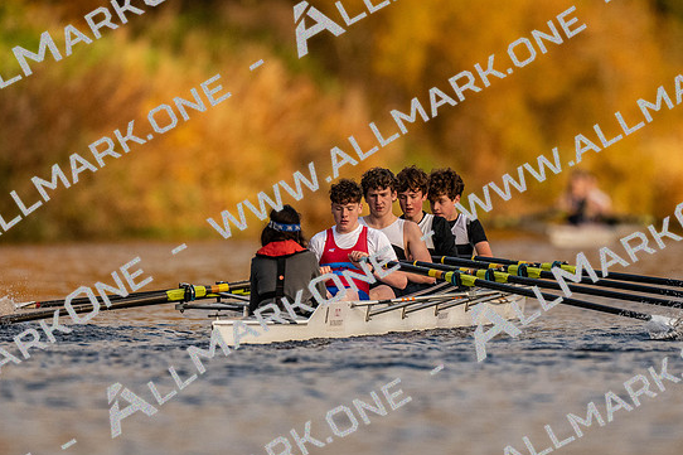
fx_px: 18283
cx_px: 363
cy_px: 243
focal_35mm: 964
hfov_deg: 2.1
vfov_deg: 1.4
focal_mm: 600
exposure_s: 1/2500
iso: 1800
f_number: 4
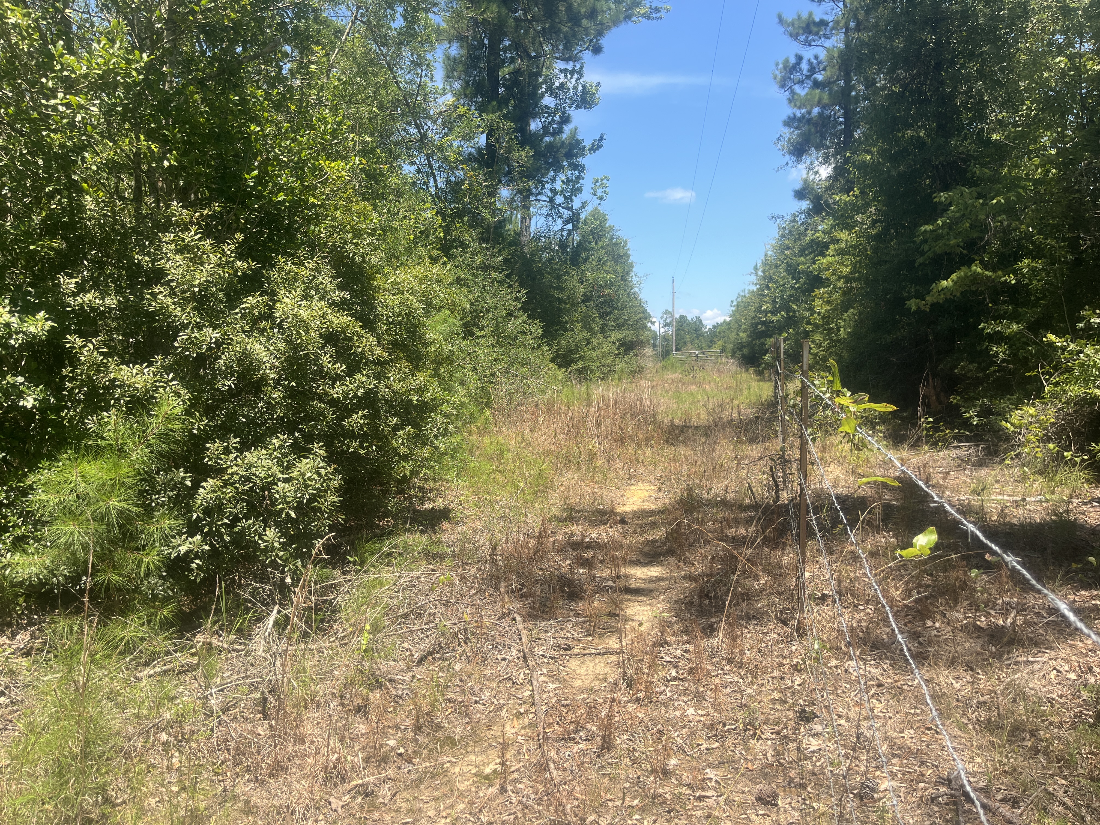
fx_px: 826
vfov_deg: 53.1
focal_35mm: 26
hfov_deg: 67.3
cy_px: 412
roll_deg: +0.7
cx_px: 550
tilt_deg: -2.8
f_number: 1.6
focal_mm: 5.1
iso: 50
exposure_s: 1/1404
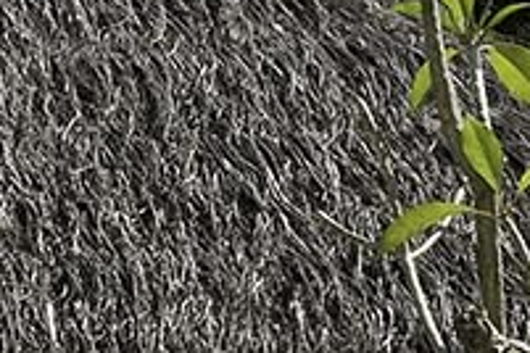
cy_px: 565
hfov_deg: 7.1
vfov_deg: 4.7
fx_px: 4225
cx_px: -282
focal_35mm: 287
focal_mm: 36
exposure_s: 1/80
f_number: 18
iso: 200
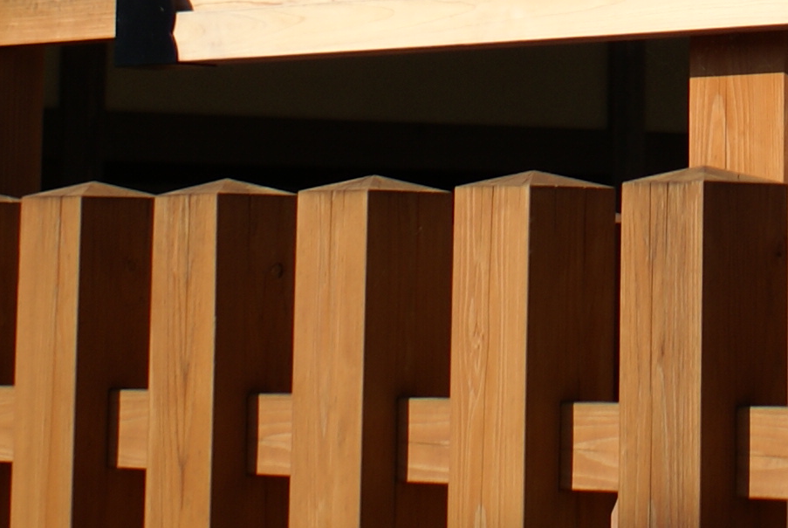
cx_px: 948
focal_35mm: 180
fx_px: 3946
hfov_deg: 11.2
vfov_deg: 7.4
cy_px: -511
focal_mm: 28
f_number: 2.8
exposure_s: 1/1600
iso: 100
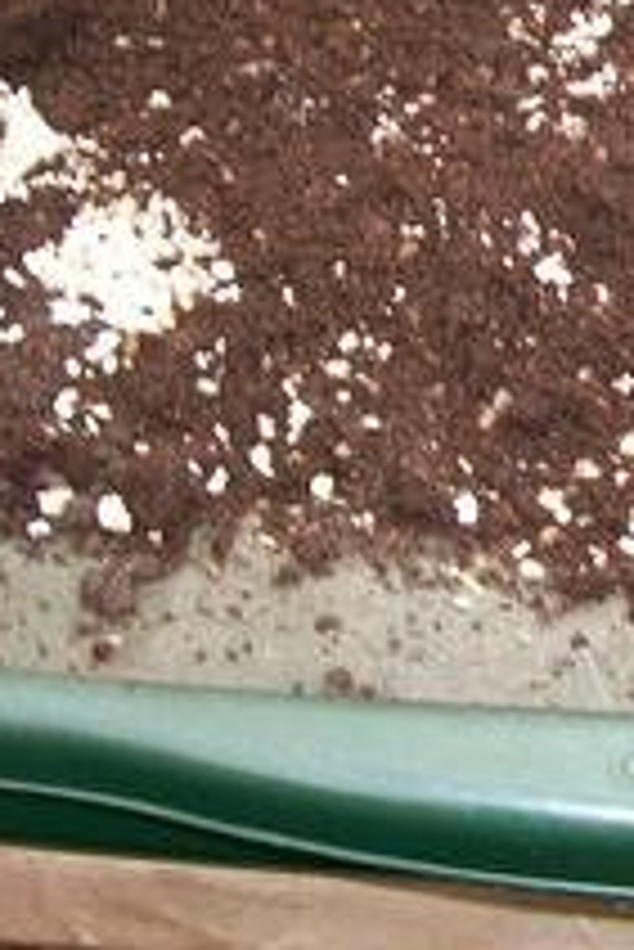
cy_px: 257
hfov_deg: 17.1
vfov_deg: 25.7
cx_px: 656
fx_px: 2057
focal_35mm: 78
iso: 80
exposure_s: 1/64
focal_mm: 6
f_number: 2.7
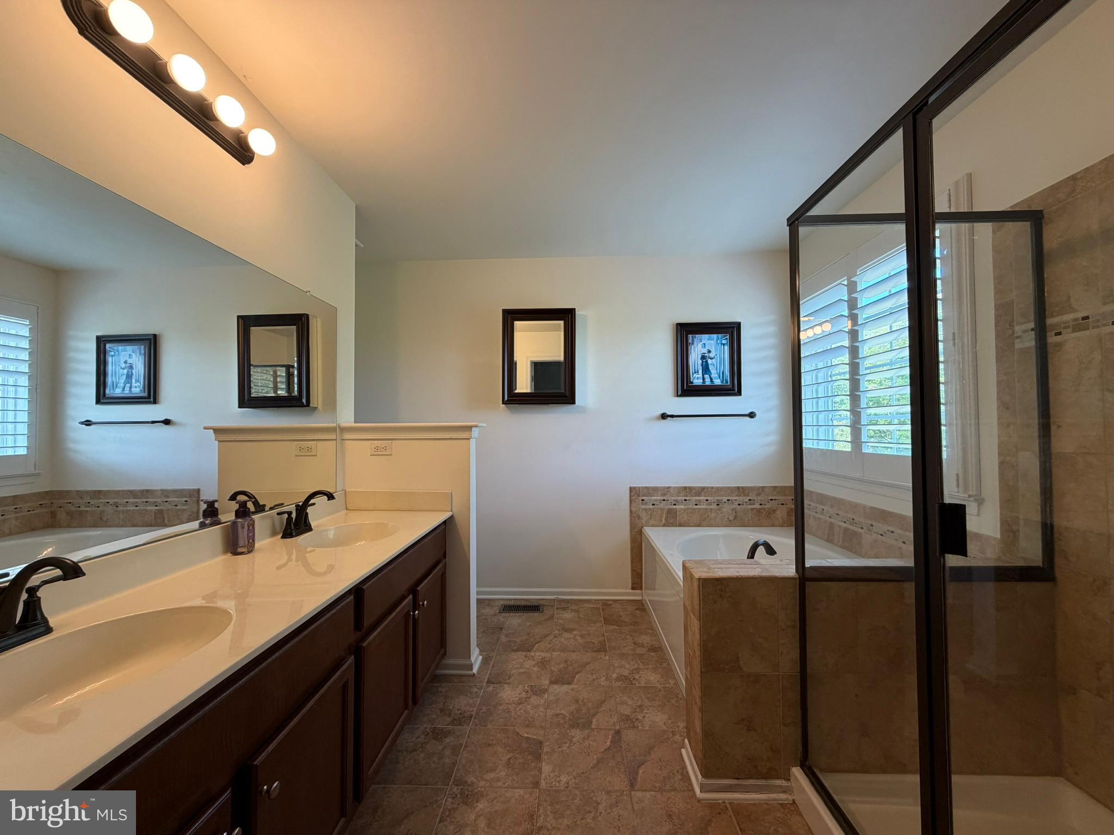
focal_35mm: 14
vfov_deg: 85.7
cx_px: 557
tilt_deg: +1.3
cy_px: 418
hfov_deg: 102.1
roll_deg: +1.1
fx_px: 451
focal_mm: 2.22
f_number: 2.2
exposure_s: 1/120
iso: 160
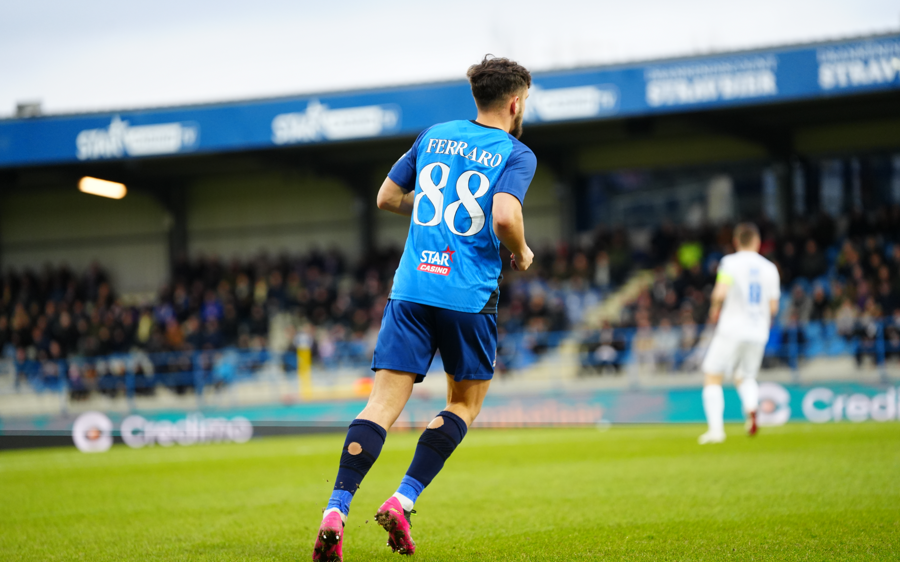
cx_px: 450
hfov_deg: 12.6
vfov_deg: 7.9
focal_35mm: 167
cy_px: 291
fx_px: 4084
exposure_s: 1/1250
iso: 2000
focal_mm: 162.5
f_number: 2.8
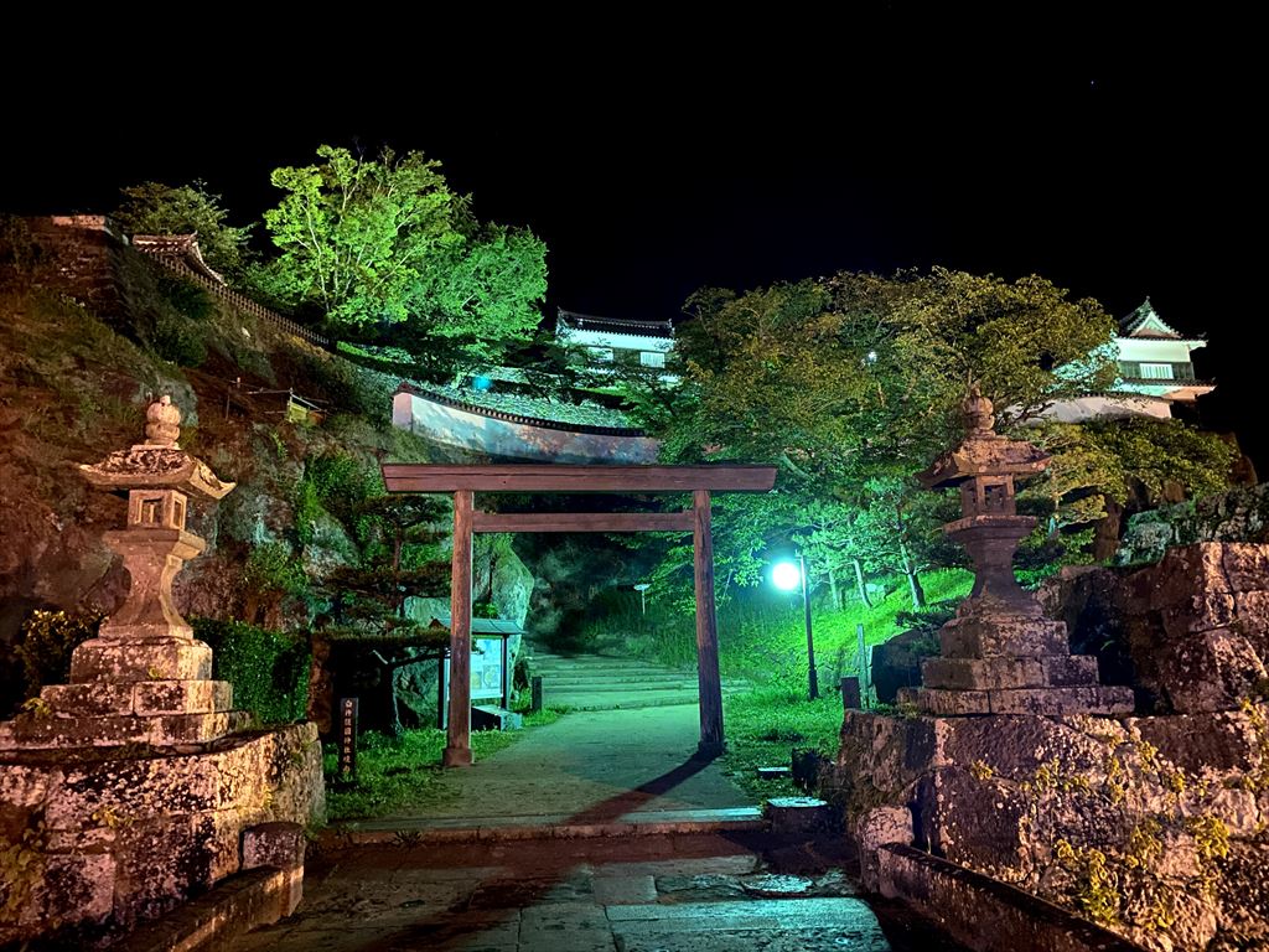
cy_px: 476
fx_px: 953
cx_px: 634
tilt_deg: +10.4
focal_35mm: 26
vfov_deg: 53.1
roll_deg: +1.1
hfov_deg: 67.3
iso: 800
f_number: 1.8
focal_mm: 4.25
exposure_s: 1/4
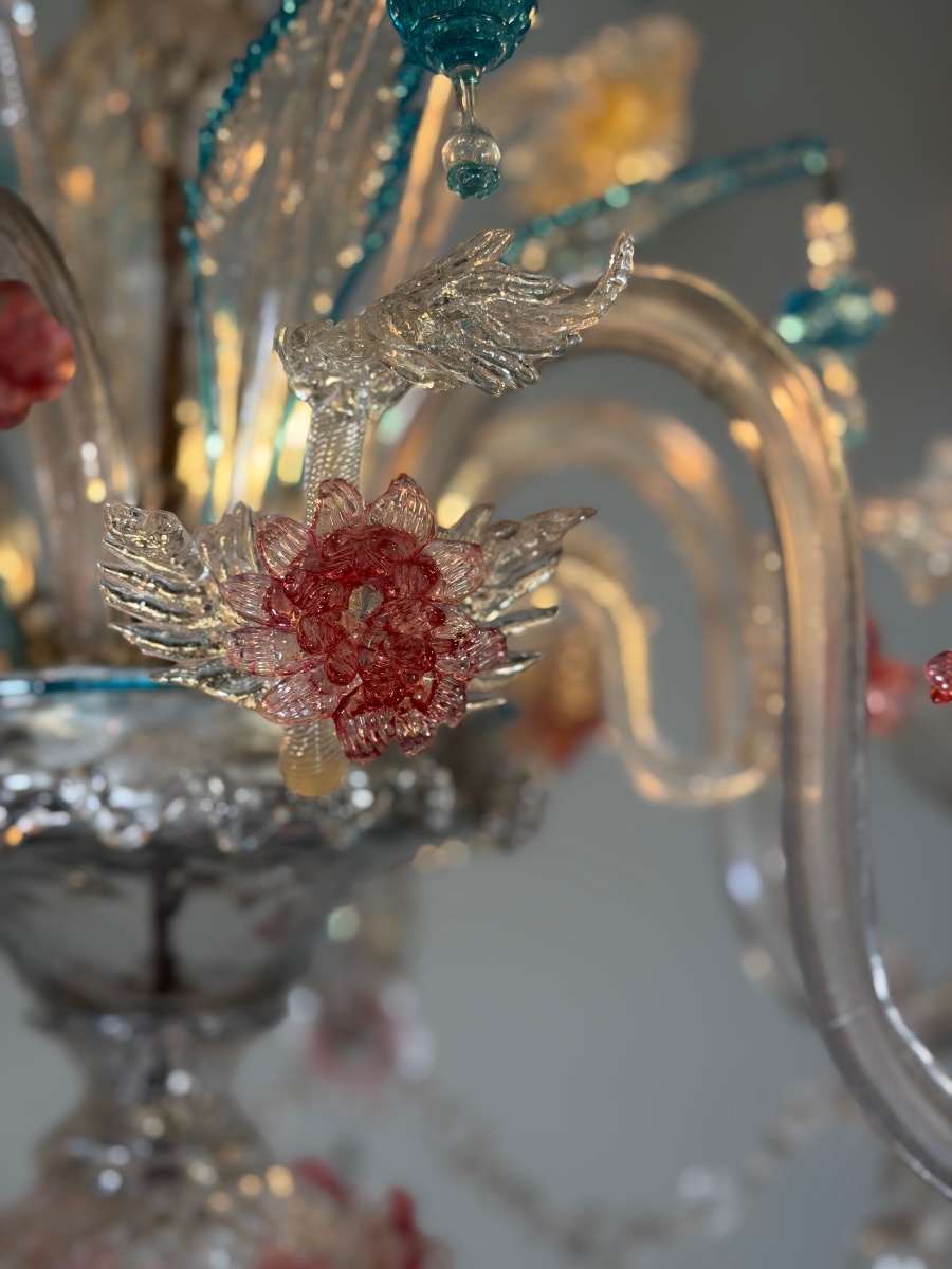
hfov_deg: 30.3
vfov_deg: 39.7
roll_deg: +0.2
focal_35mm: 48
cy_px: 634
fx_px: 1760
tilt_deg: +9.7
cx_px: 476
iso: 80
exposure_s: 1/100
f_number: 1.78
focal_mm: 6.76
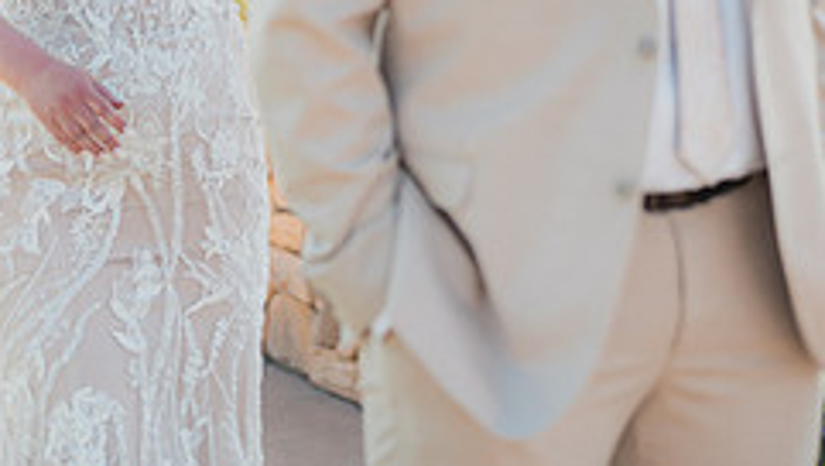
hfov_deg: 17.0
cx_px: 267
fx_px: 2758
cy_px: -57
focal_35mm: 126
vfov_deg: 9.5
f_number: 1.8
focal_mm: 50
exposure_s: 1/2000
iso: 125
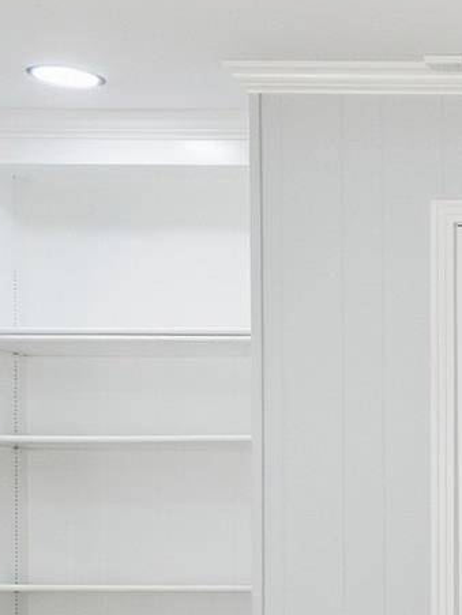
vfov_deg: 22.3
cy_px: 597
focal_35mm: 85
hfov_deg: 13.7
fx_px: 1513
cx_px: 1028
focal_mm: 11
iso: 320
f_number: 8
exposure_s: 1/160
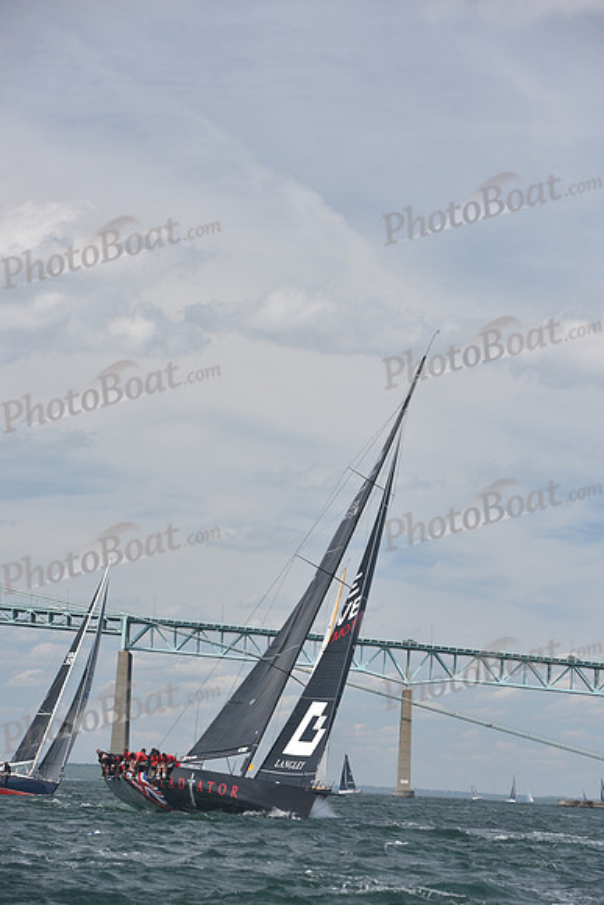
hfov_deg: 11.2
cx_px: 302
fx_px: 3068
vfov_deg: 16.8
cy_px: 452
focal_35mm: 122
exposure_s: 1/800
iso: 320
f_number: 7.1
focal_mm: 122
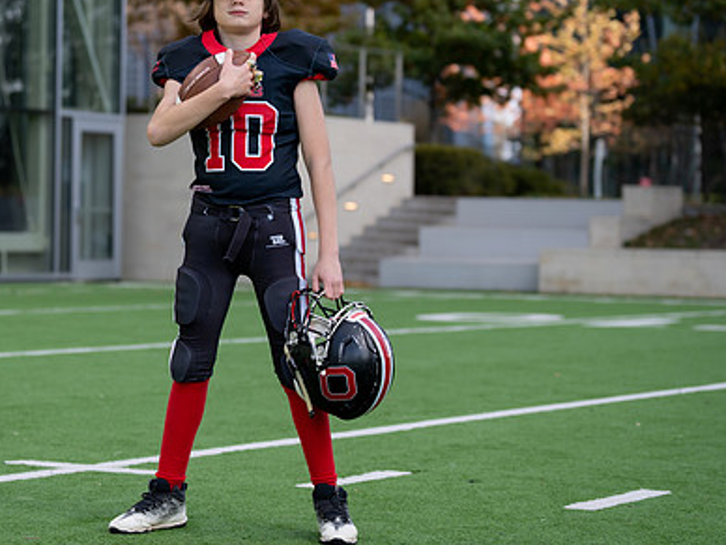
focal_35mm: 111
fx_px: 2328
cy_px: 215
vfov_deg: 13.3
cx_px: 277
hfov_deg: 17.7
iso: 100
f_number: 2.8
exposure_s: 1/500
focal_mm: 70
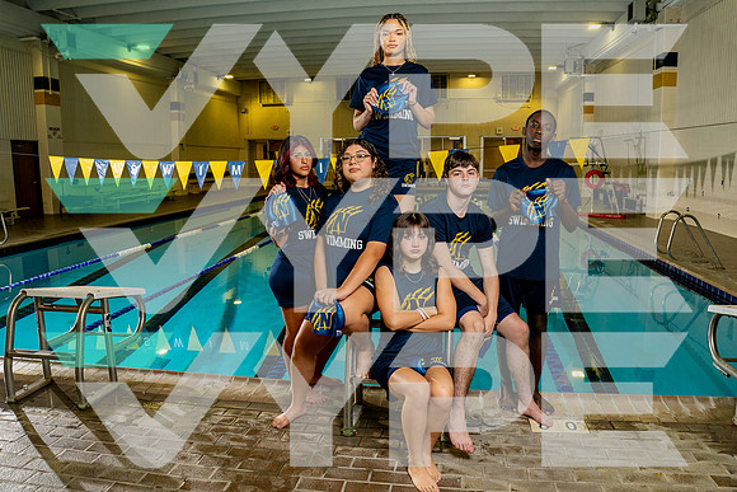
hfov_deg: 69.0
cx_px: 368
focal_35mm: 26
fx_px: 536
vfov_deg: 49.3
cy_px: 246
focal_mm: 24
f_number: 5.6
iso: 500
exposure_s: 1/250
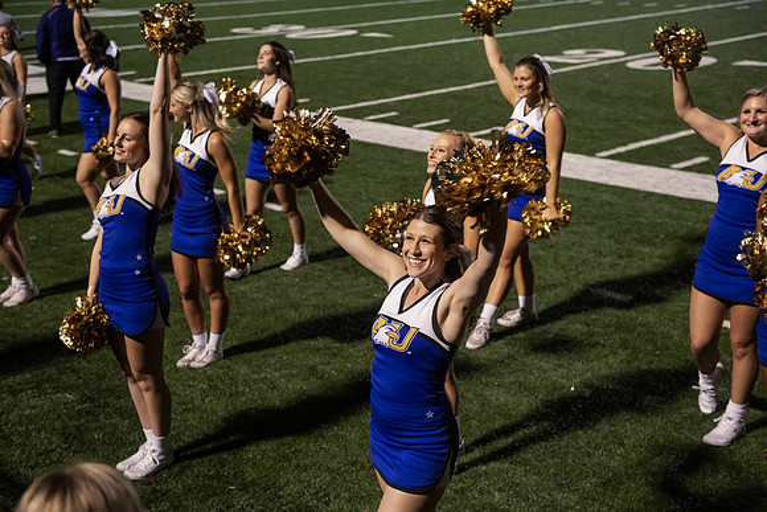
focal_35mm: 52
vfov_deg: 26.0
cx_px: 384
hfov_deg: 38.2
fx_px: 1108
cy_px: 256
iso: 4000
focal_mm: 52
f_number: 3.5
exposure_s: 1/400
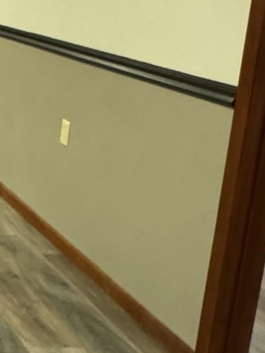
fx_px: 673
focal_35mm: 66
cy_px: 112
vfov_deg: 29.1
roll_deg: +1.6
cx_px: -291
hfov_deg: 16.2
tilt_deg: -12.2
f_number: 2.2
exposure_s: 1/60
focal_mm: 2.22
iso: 1000
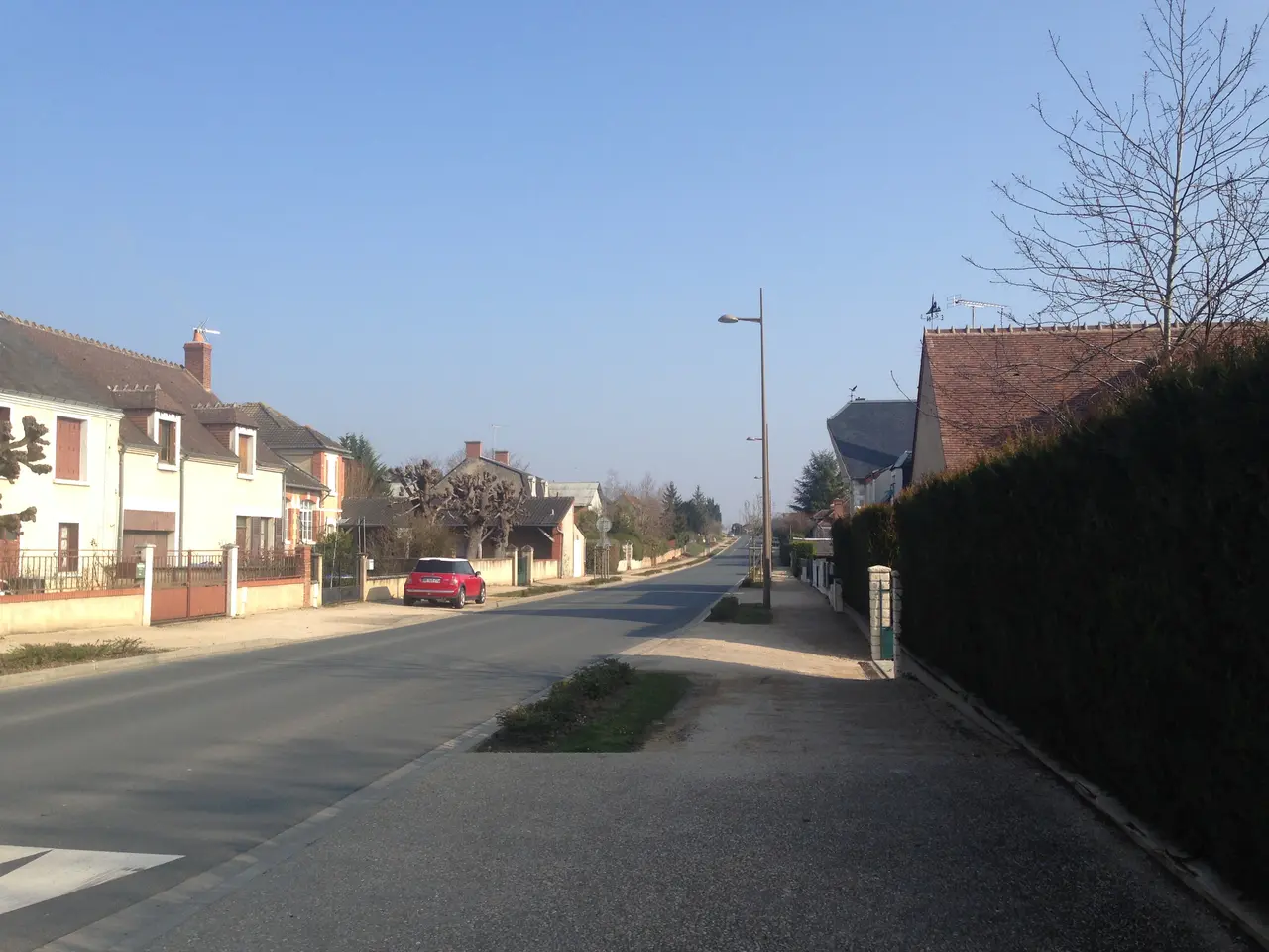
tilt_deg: +2.8
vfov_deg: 42.9
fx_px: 1210
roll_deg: -0.6
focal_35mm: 33
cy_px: 476
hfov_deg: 55.4
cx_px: 634
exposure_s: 1/1043
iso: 50
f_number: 2.4
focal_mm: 4.12
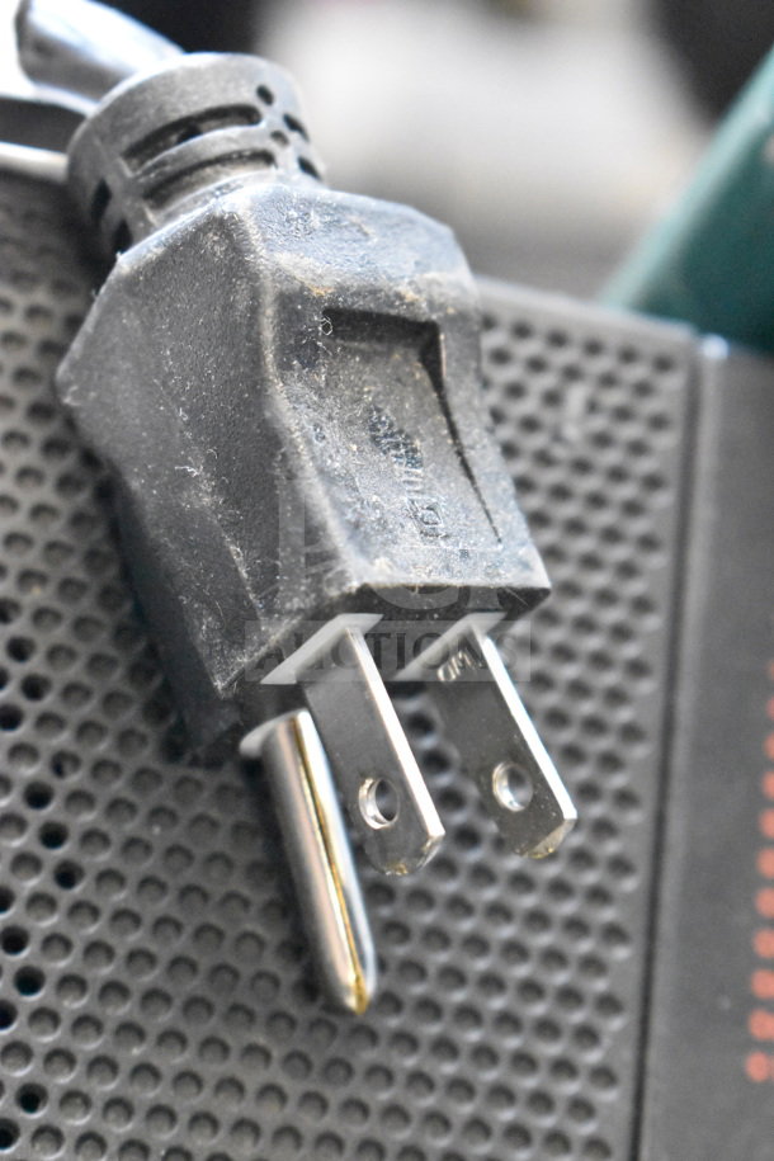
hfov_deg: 16.6
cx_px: 387
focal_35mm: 82
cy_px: 580
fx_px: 2660
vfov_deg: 24.6
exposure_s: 1/100
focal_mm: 55
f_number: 5.6
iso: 16000
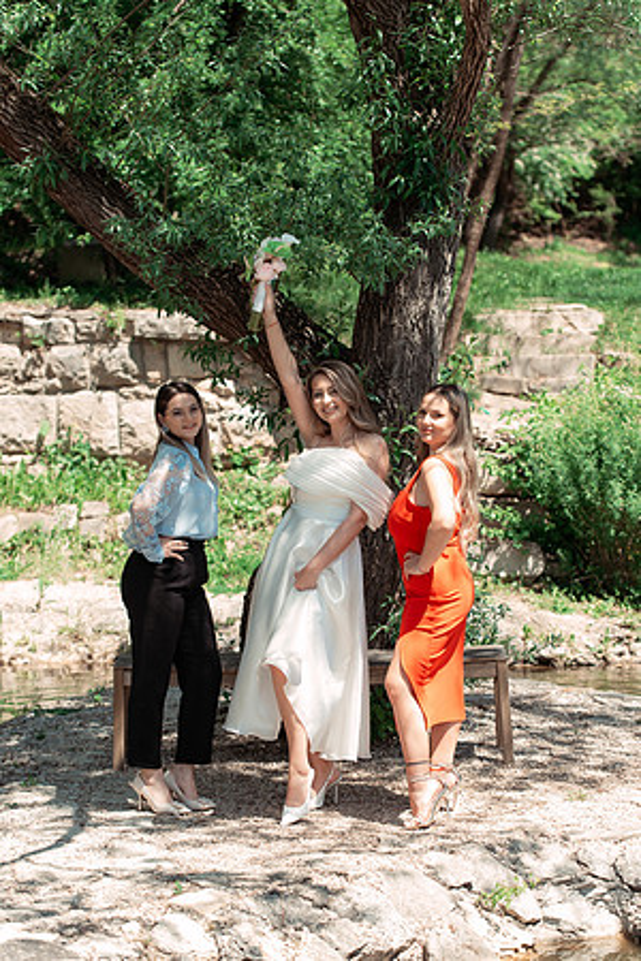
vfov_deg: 22.6
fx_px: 2404
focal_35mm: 90
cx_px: 320
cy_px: 480
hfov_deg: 15.2
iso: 200
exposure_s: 1/400
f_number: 4.5
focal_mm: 90
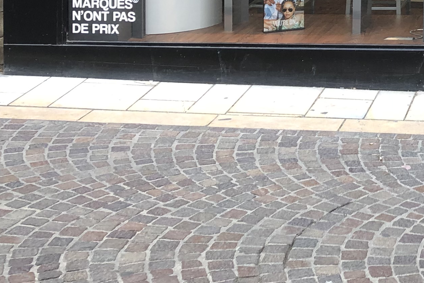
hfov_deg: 20.1
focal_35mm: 93
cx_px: 549
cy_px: -144
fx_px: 1095
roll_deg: -0.1
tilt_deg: -0.7
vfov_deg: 13.8
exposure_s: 1/100
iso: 25
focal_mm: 3.99
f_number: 1.8
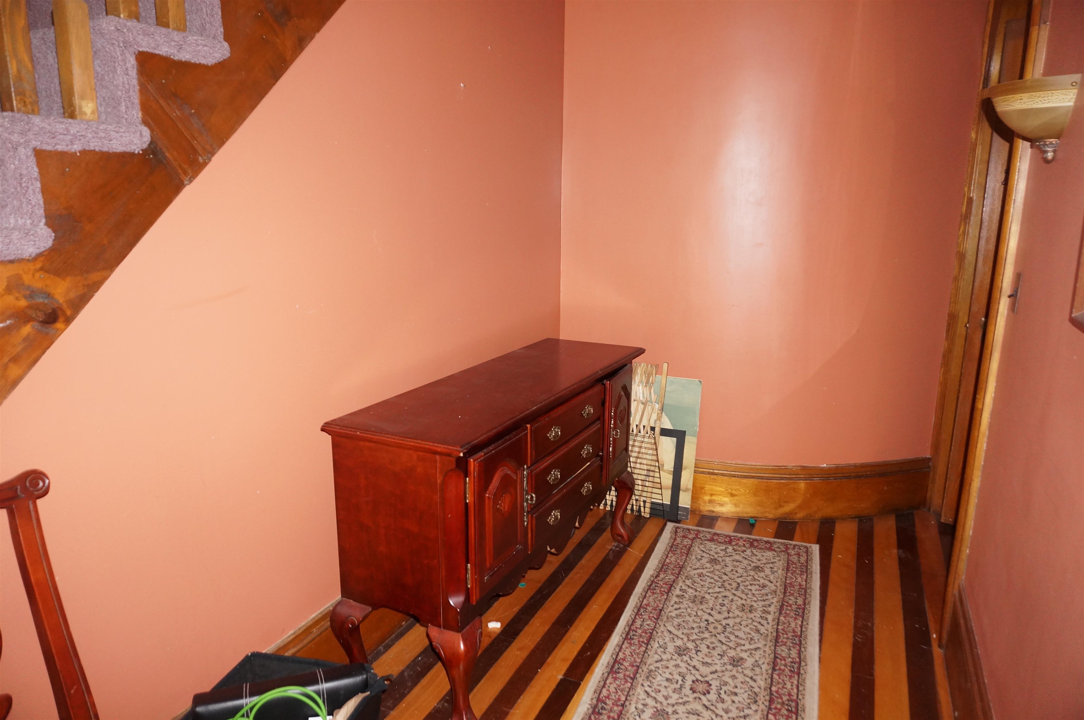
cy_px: 360
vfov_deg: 53.0
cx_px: 542
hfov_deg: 73.8
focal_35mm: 24
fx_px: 722
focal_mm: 16
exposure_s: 1/60
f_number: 3.5
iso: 800
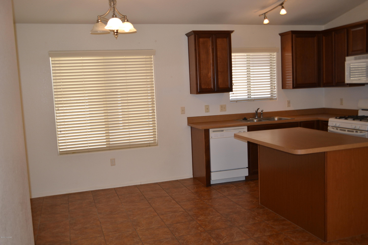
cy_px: 122
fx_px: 337
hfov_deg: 57.2
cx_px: 184
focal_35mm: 33
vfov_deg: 40.0
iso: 400
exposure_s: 1/100
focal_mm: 22
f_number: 4
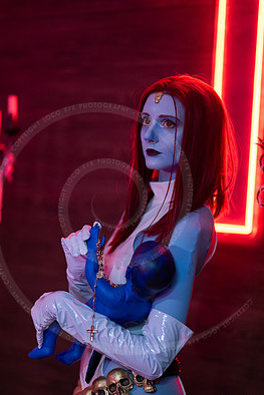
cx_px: 123
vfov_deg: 21.0
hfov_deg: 14.1
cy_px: 225
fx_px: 1066
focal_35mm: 97
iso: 1000
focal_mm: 85
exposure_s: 1/250
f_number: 1.2
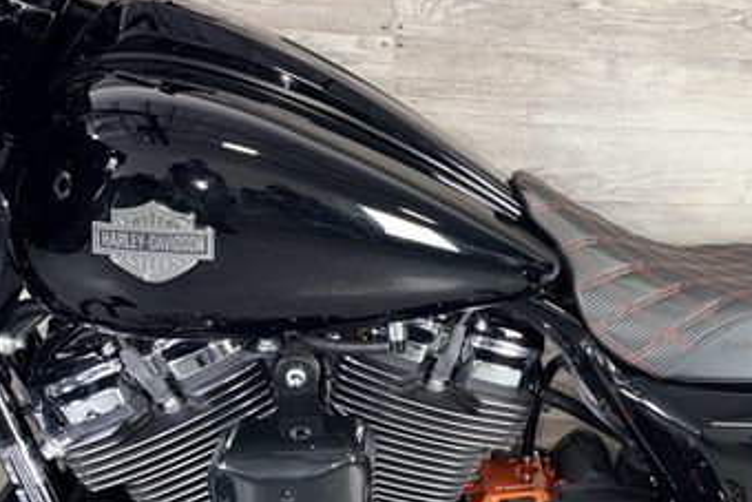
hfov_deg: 38.4
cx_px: 703
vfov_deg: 28.6
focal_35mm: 47
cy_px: 292
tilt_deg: -5.4
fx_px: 982
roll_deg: -1.4
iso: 64
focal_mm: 6.76
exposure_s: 1/16
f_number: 1.78
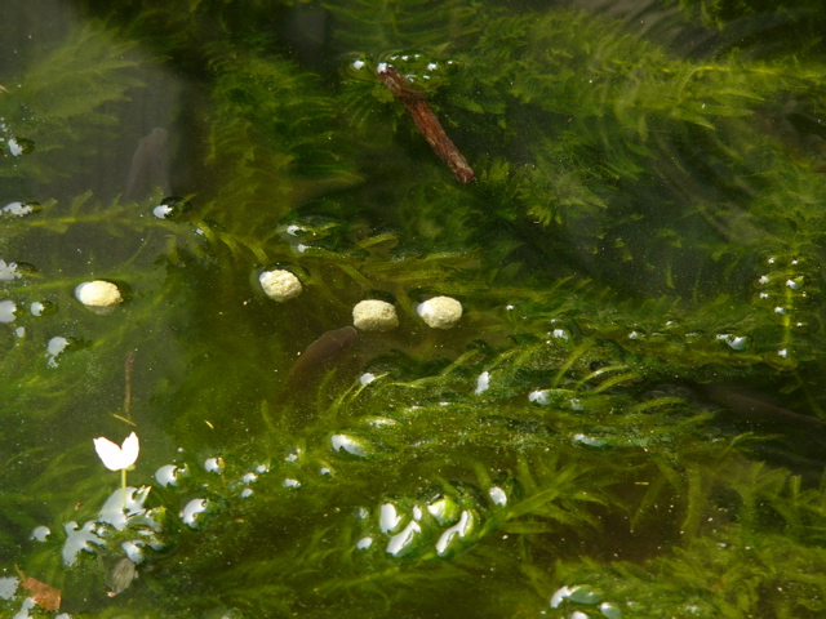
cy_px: 310
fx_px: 3985
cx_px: 413
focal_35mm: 167
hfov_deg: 11.8
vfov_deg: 8.9
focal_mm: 27.9
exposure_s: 1/100
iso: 50
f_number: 3.3
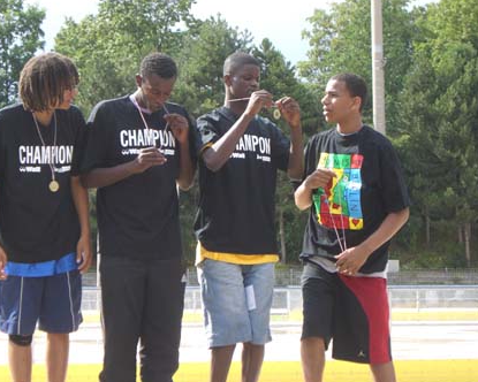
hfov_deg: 20.6
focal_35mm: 93
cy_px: 181
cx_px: 200
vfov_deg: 16.5
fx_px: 1316
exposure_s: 1/200
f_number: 4.1
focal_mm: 12.8
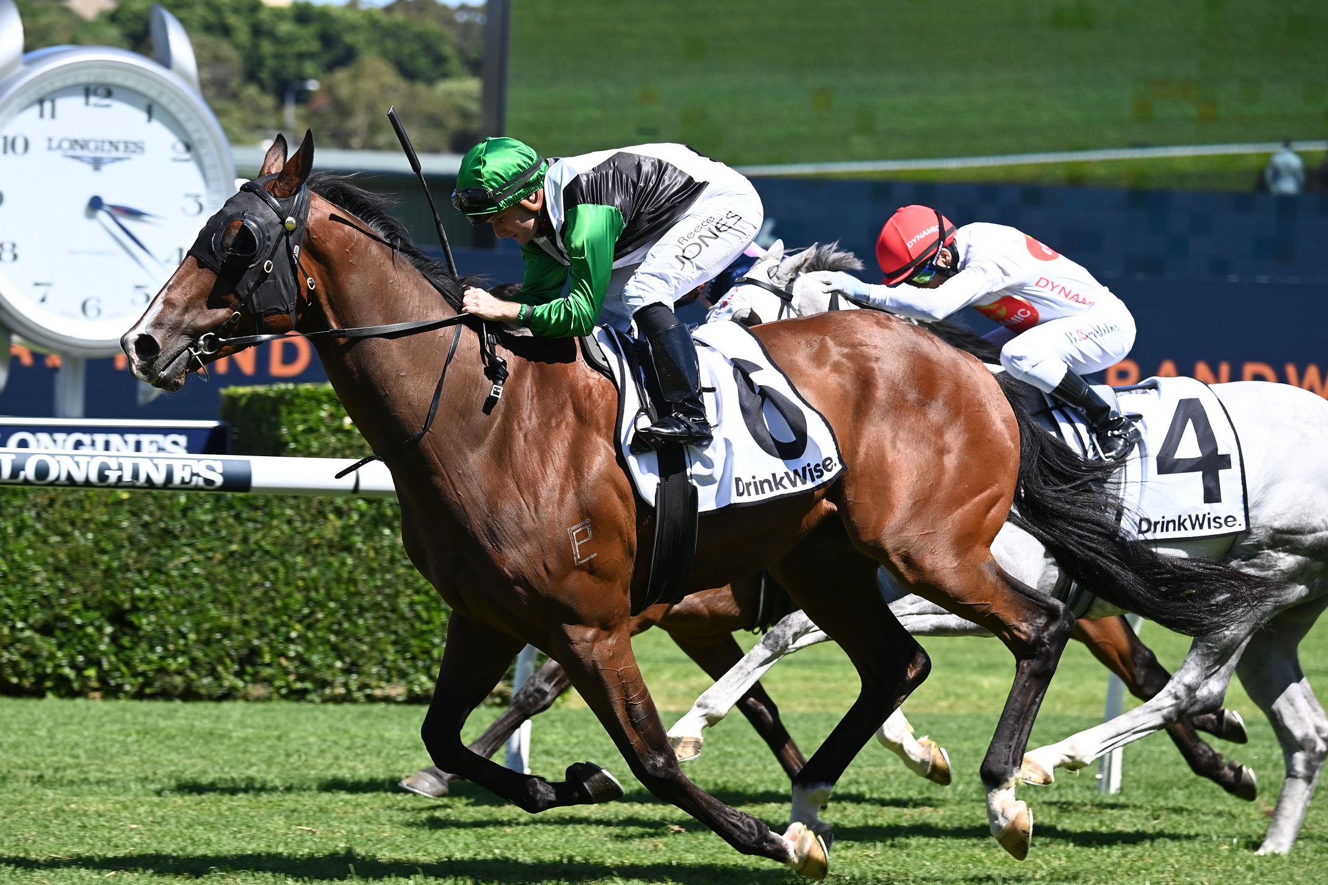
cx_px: 577
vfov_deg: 7.3
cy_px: 494
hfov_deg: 10.9
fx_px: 6972
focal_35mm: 189
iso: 400
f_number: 5
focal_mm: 165
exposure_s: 1/1600
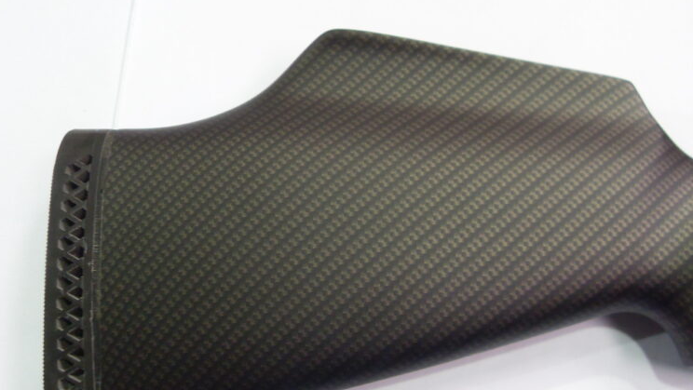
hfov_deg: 49.4
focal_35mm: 41
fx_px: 754
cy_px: 200
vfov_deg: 29.0
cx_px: 350
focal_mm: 6.3
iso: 200
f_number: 2.8
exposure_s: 1/30
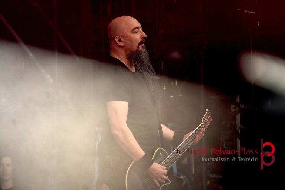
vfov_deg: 4.9
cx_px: 142
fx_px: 2232
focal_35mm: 282
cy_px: 95
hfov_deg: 7.3
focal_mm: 188
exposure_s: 1/320
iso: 200
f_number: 6.3
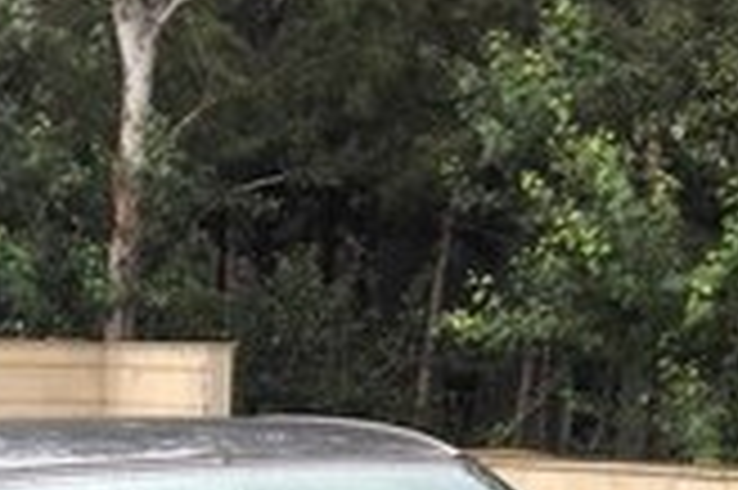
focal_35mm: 104
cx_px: 189
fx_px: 2130
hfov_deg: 19.5
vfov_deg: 11.9
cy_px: 926
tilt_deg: -13.7
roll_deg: -1.0
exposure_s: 1/186
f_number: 2.4
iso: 50
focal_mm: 4.12
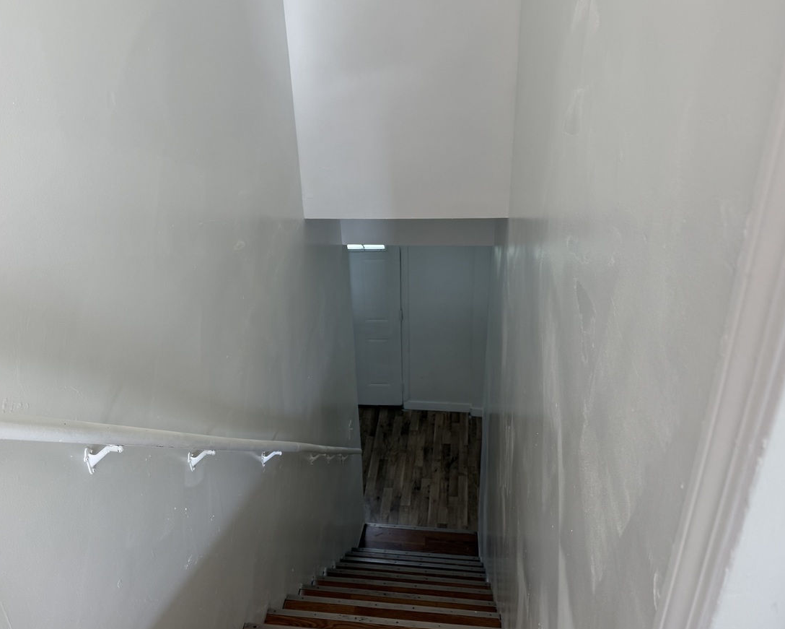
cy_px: 331
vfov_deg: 47.1
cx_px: 354
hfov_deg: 57.1
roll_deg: +4.1
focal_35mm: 31
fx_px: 720
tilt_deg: -27.1
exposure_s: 1/60
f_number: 1.78
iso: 125
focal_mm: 6.76
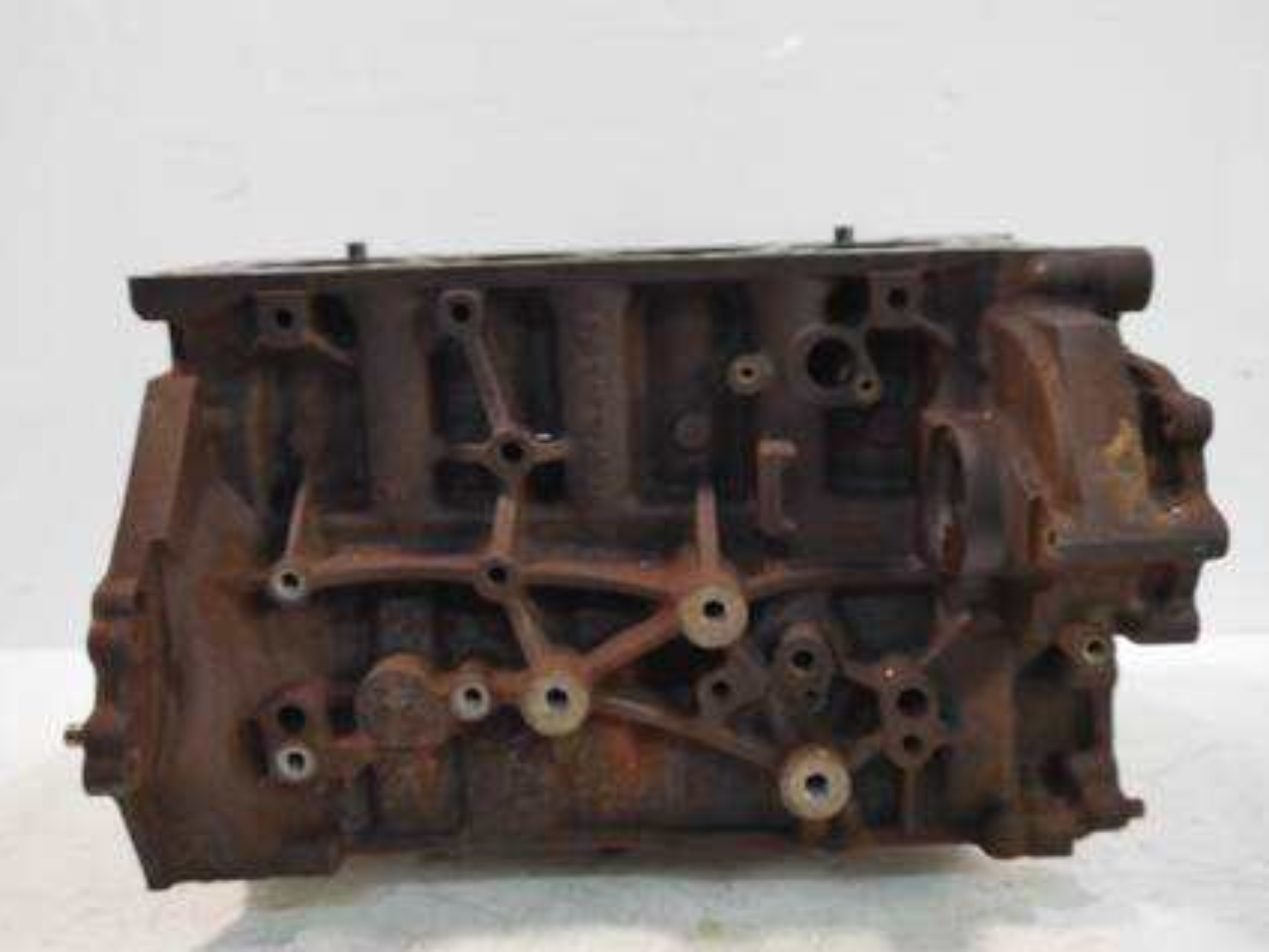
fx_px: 1246
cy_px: 488
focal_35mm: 34
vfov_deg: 41.8
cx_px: 640
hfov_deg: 54.0
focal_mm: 15
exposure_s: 1/60
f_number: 3.6
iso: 800
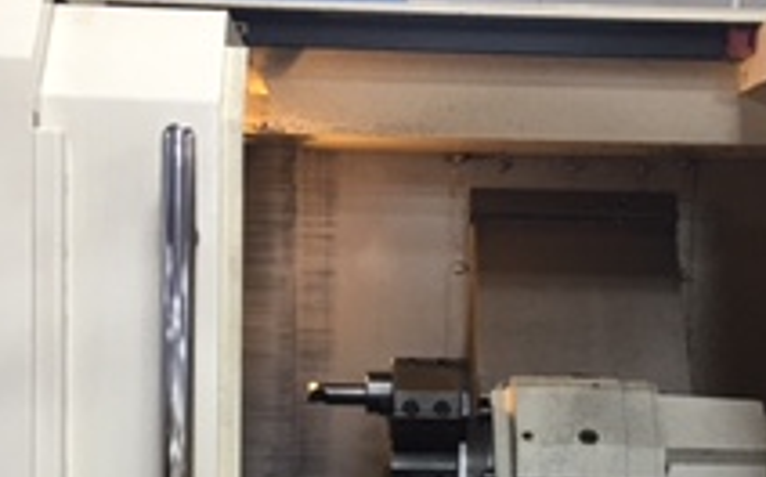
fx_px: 1939
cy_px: 603
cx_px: 459
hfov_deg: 22.3
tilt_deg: -8.3
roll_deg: -1.3
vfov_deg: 13.6
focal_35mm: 93
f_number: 2.2
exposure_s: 1/15
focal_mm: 4.15
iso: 32
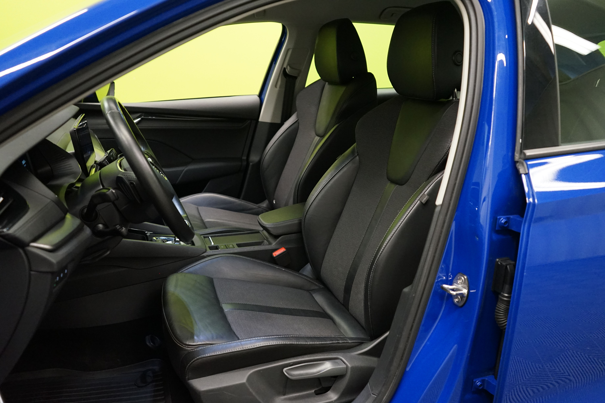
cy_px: 202
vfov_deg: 46.4
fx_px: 471
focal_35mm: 28
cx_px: 302
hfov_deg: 65.5
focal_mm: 28
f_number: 3.5
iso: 4000
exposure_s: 1/160
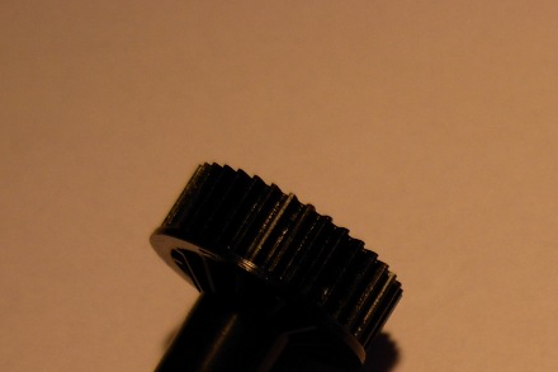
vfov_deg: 14.4
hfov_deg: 21.3
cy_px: 448
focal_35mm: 92
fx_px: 1425
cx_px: 569
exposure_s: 1/50.7
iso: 79
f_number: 2.9
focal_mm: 6.3
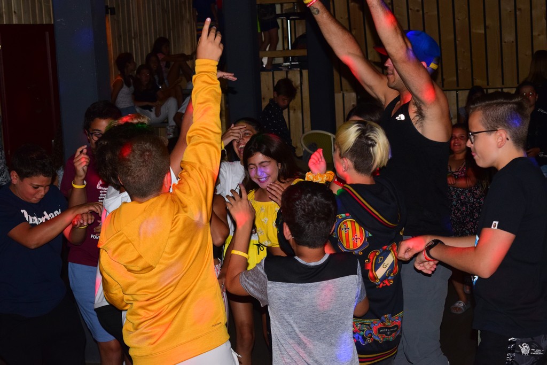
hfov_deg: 26.0
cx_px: 274
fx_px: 1185
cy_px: 182
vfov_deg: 17.5
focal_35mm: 78
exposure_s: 1/200
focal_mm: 52
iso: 1600
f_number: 5.6
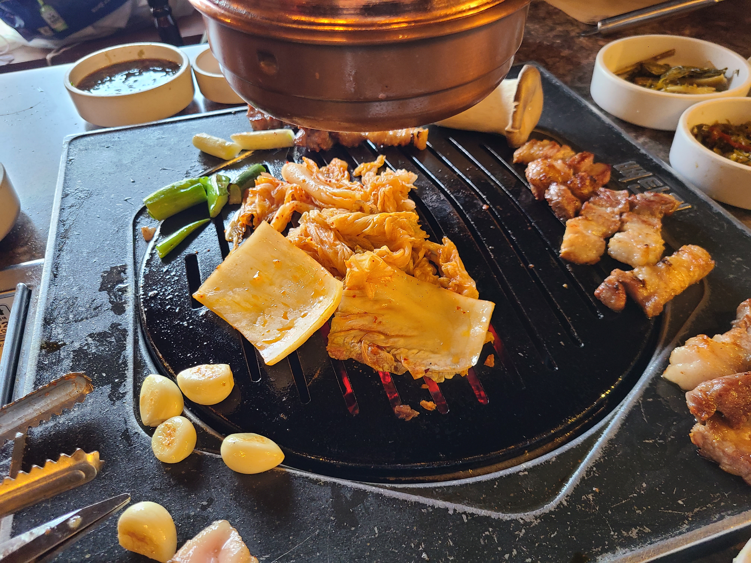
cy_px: 282
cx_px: 376
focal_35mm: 26
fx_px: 564
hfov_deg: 67.3
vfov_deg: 53.1
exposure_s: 1/60
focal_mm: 5.4
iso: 160
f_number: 1.8
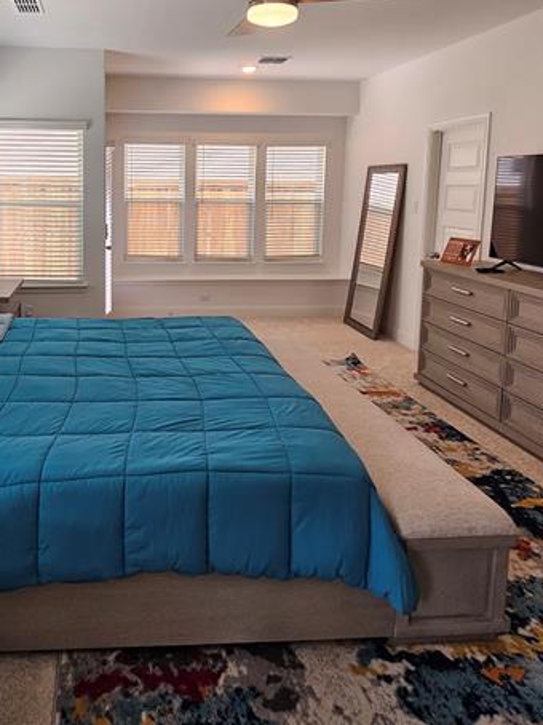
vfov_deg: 73.5
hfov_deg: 58.1
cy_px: 227
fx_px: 461
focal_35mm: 22
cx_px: 141
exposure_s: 1/60
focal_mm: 2.2
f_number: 2.2
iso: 64
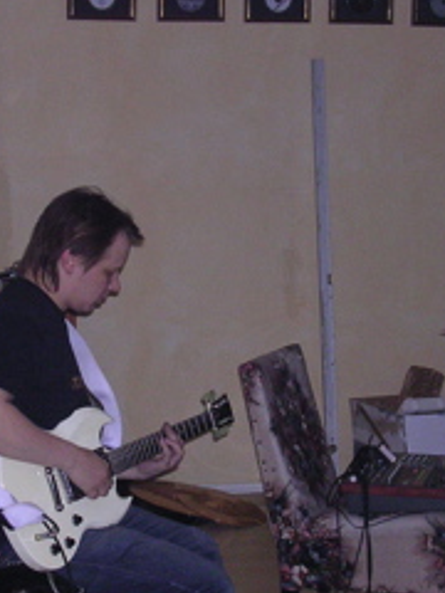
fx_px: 1714
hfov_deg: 14.8
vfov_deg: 19.6
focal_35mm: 100
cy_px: 301
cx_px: 185
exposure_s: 1/60.1
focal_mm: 9.1
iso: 400
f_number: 3.4
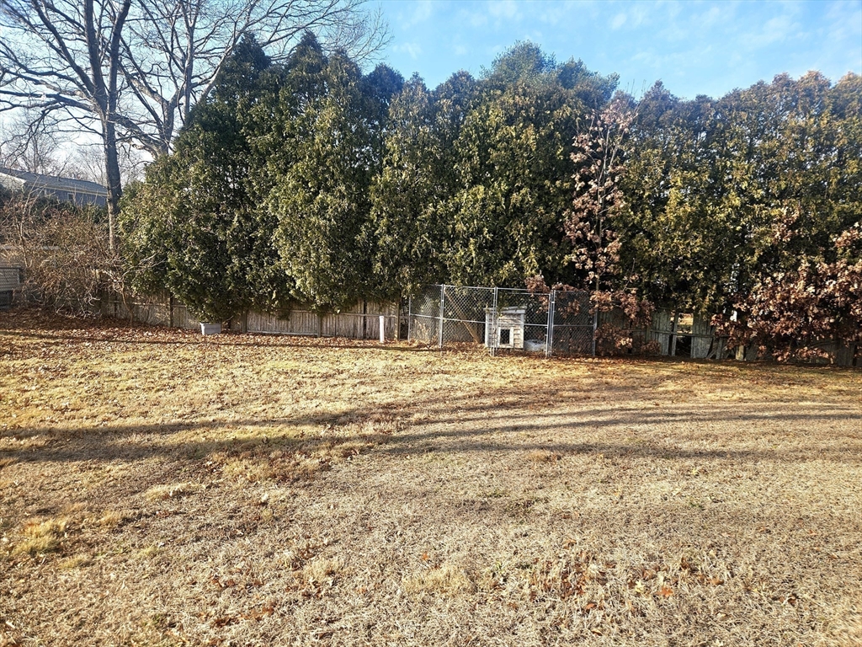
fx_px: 573
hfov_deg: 73.9
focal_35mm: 23
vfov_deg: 58.9
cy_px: 324
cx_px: 431
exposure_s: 1/625
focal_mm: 5.4
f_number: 1.8
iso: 25
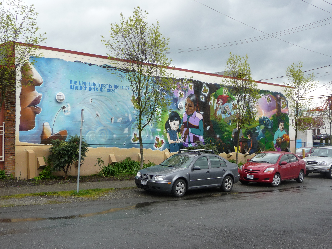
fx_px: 412
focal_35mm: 43
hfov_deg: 43.9
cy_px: 124
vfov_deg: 33.6
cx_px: 166
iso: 100
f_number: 4
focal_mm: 7.1
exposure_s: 1/160
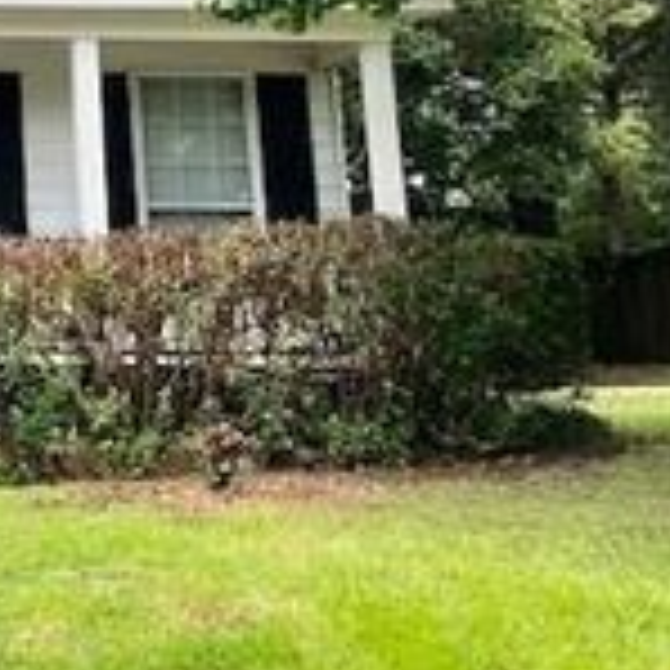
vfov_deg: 20.1
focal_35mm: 83
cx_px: -418
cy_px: -25
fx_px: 1818
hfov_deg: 18.0
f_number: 1.8
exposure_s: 1/694
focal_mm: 4
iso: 20
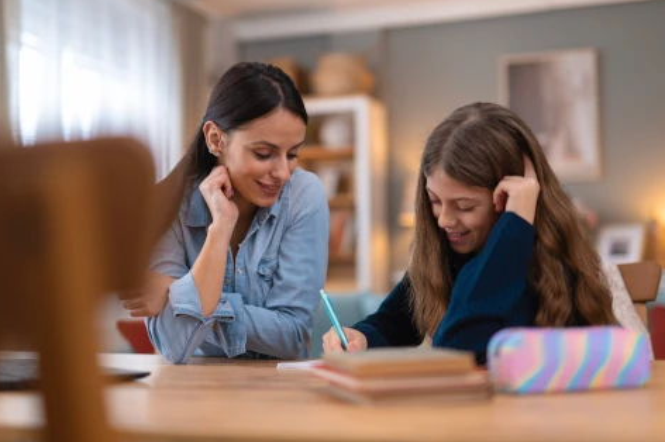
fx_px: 978
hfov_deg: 37.5
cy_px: 217
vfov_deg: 25.5
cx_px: 321
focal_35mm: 53
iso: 500
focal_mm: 50
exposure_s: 1/320
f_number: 1.6
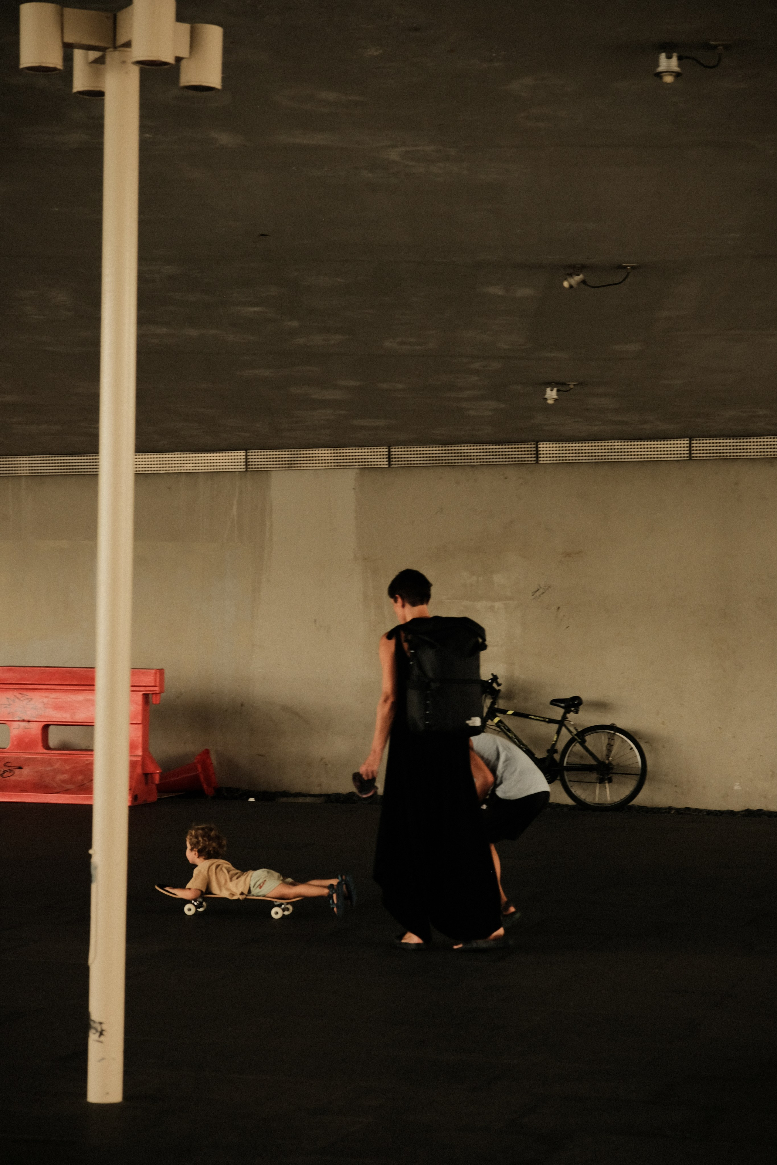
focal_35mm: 84
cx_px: 388
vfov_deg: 24.2
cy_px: 582
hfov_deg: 16.3
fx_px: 2719
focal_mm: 56
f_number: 3.6
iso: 800
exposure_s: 1/125
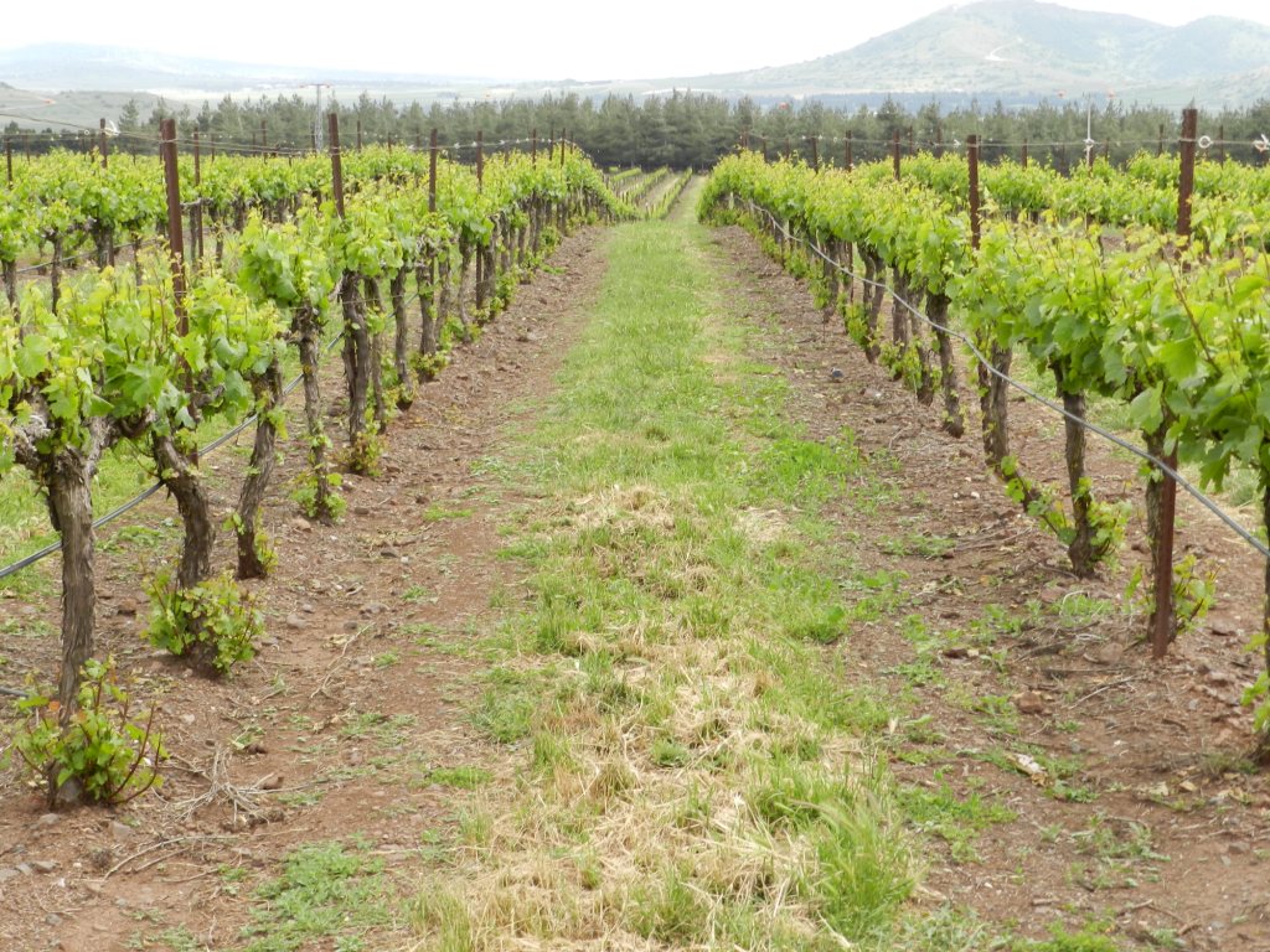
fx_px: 2495
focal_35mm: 68
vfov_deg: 21.6
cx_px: 635
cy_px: 476
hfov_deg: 28.6
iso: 160
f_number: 4.7
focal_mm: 12.1
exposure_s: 1/250
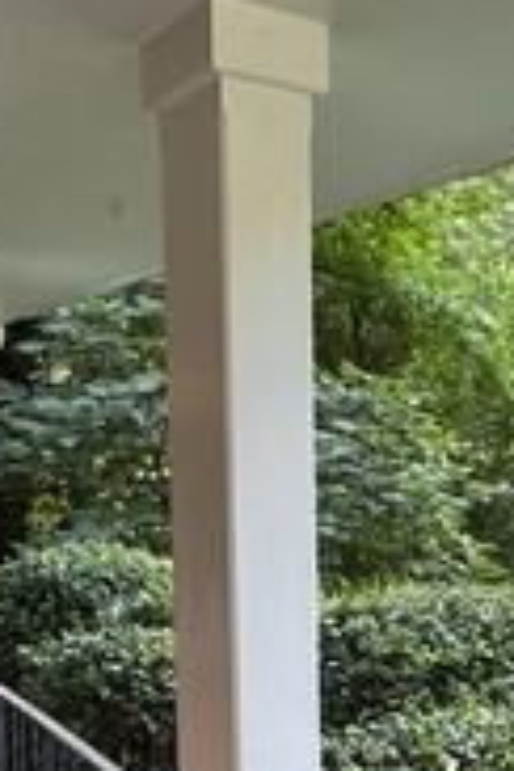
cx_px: 735
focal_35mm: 53
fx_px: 1135
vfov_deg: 37.0
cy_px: 539
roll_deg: -1.1
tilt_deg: -4.4
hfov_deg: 21.9
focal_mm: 2.22
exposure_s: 1/99
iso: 80
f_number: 2.2
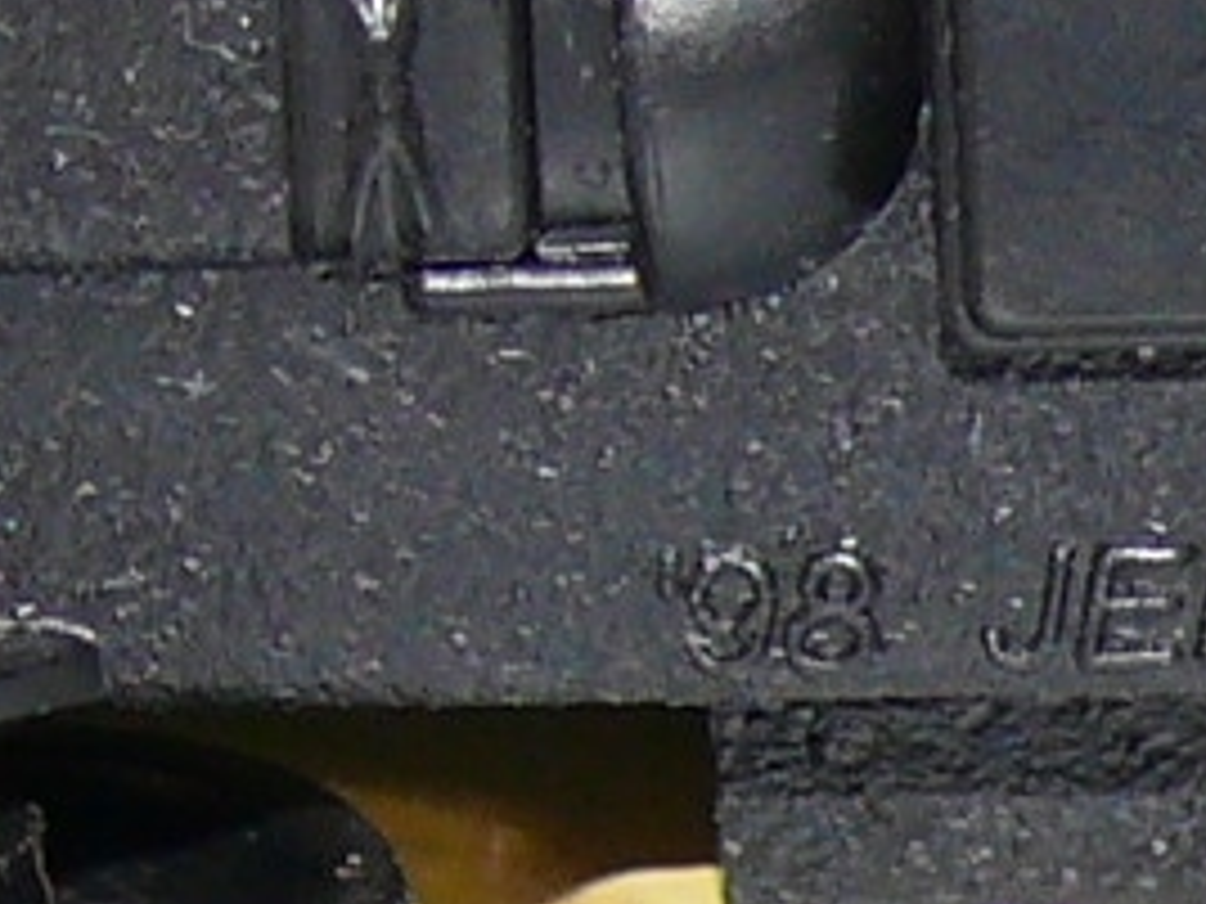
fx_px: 22437
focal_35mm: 644
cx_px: 1868
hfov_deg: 3.1
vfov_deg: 2.3
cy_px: -283
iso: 100
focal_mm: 13.8
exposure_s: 1/30
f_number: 4
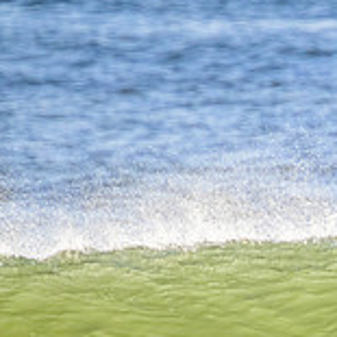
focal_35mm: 2549
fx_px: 28076
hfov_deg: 0.7
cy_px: 358
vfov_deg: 0.7
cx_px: 624
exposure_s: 1/2000
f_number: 11
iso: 1800
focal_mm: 800
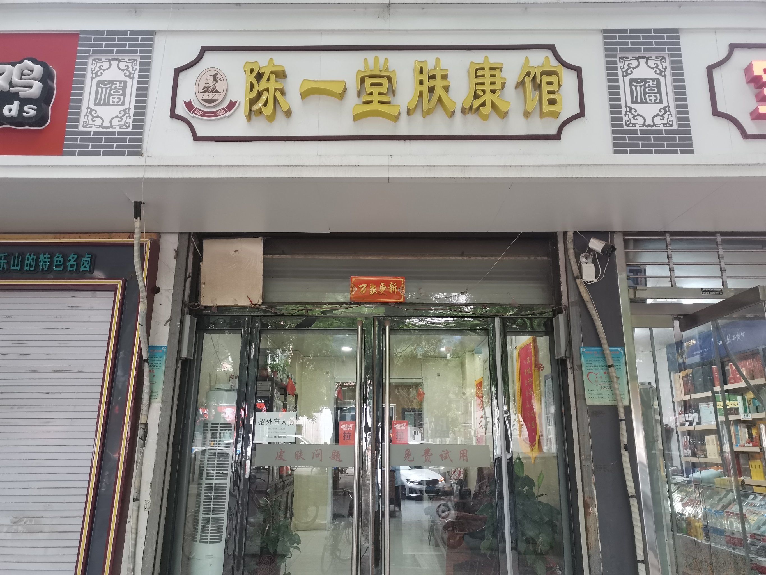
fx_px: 575
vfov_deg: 53.1
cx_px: 383
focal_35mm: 26
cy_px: 288
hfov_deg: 67.3
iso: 250
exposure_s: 1/50
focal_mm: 4.75
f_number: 1.8
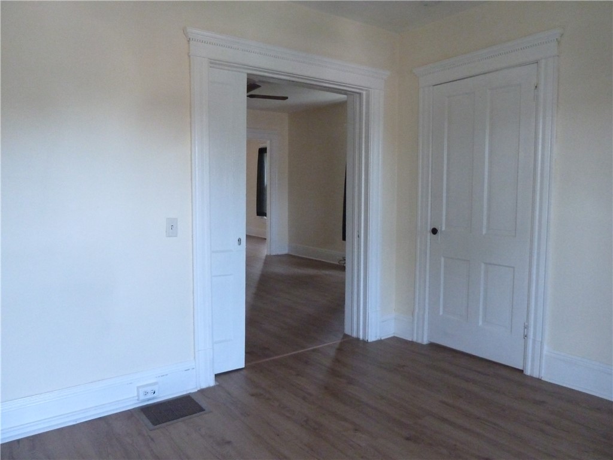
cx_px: 306
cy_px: 230
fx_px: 443
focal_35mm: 25
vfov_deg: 54.9
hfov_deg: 69.4
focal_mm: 4.1
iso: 800
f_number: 3.3
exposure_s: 1/30
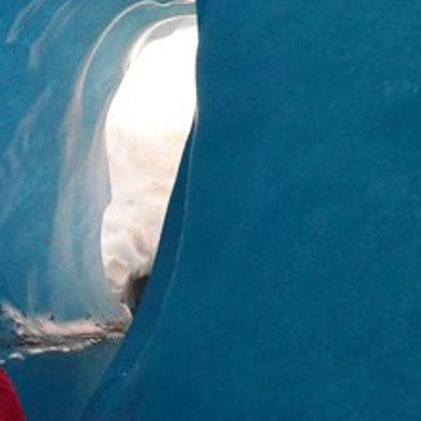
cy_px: 194
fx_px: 1142
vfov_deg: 20.9
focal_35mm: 83
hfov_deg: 18.9
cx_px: -171
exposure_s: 1/20
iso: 6400
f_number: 6.3
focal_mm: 18
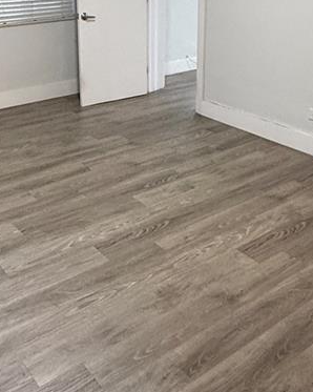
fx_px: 510
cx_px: 112
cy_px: 71
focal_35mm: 44
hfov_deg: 33.9
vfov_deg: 40.1
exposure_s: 1/60
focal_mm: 2.22
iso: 320
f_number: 2.2
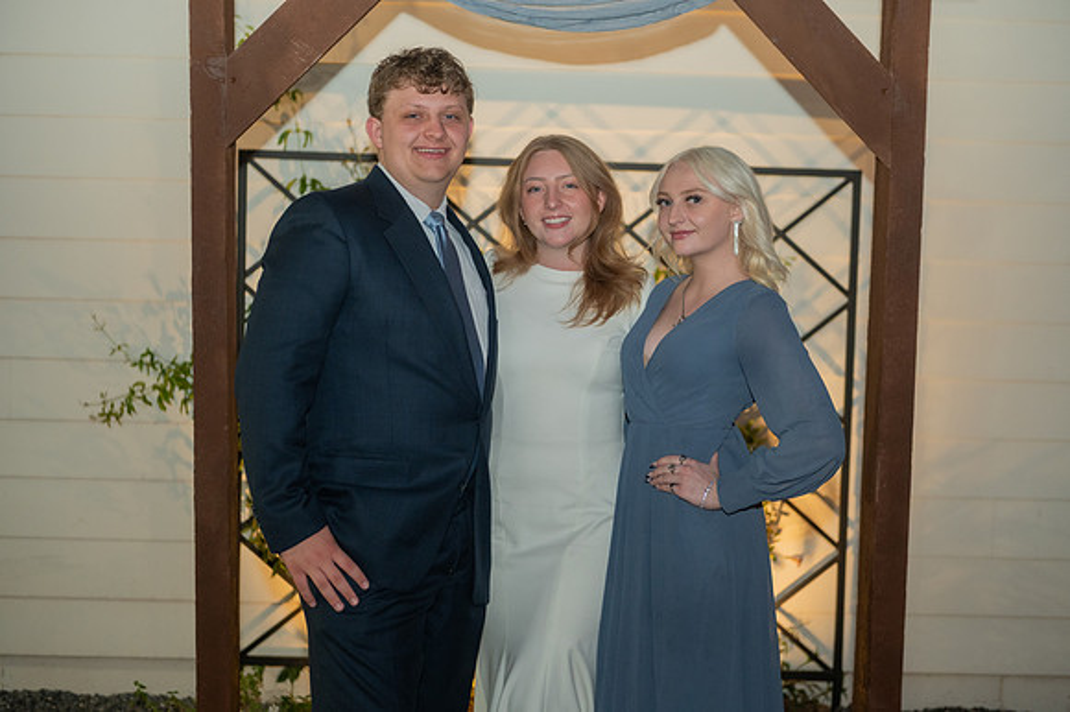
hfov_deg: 32.4
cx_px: 535
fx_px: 1842
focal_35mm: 62
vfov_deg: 21.9
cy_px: 356
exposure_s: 1/80
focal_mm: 62
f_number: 2.8
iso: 2000
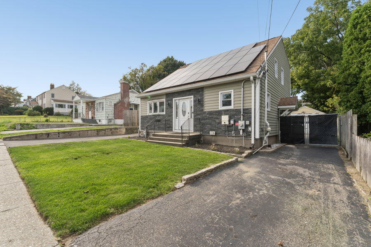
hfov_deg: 96.4
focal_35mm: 16
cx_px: 186
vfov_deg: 73.4
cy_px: 124
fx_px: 166
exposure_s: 1/15
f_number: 22
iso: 100
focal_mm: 16.1
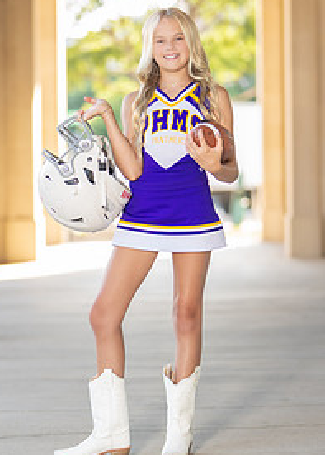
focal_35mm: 142
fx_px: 1836
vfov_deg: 14.1
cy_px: 212
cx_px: 146
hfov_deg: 10.1
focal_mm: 50
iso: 100
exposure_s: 1/400
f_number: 1.2
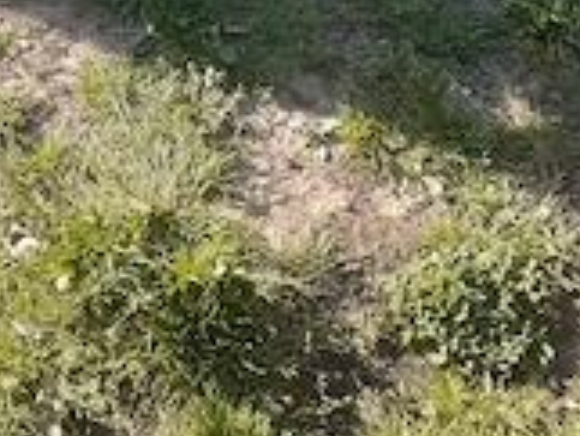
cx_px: 151
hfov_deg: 28.6
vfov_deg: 19.2
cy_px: -216
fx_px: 1123
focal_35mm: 67
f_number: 1.9
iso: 40
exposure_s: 1/769
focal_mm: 3.6
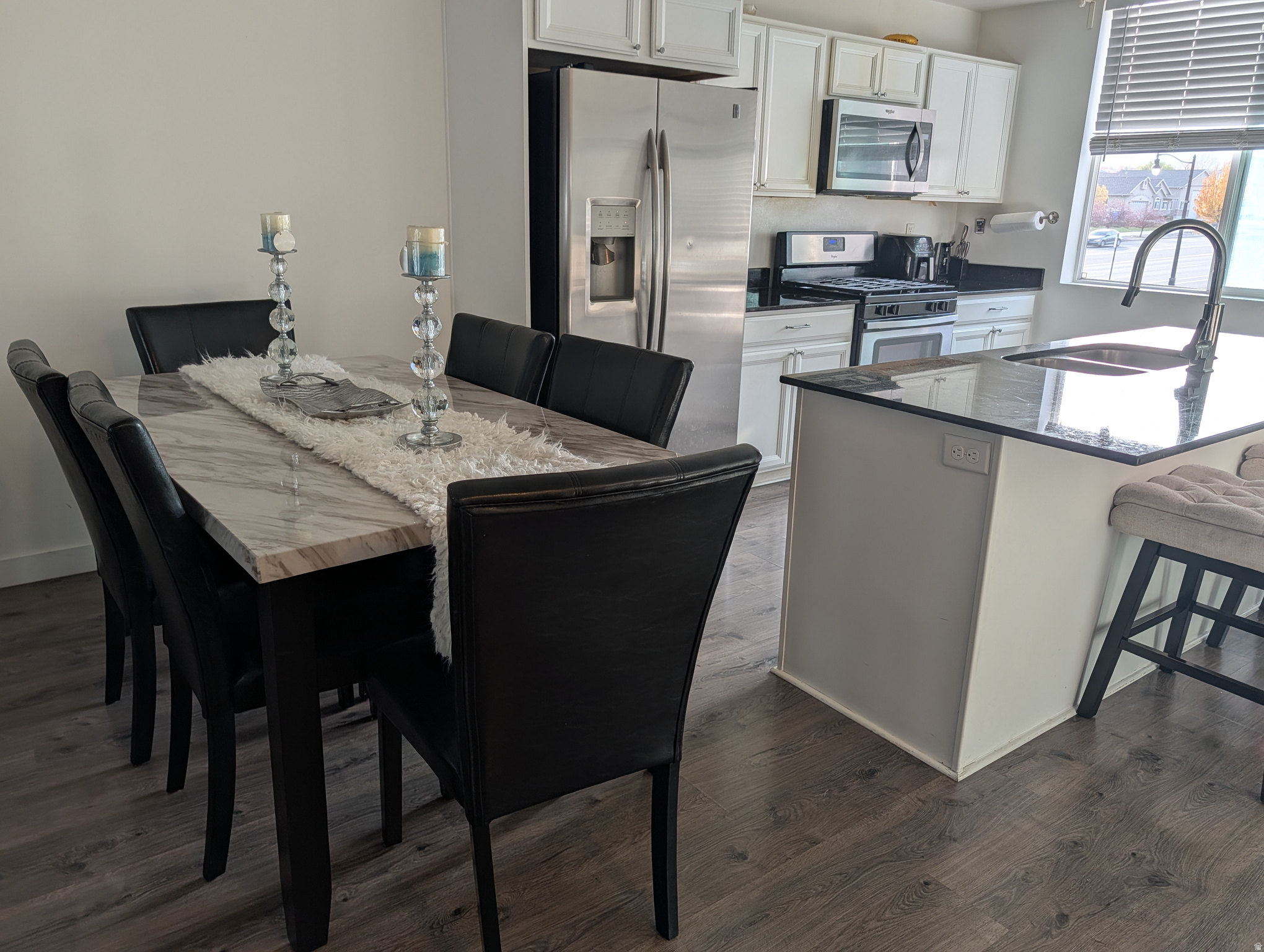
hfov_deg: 71.5
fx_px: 878
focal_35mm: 24
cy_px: 476
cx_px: 632
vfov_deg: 56.9
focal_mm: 6.9
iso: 25
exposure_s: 1/54.3
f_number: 1.68
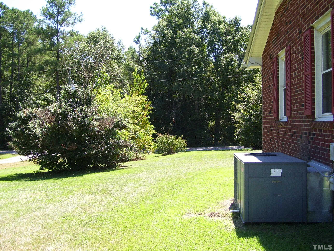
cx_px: 167
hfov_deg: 50.1
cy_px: 126
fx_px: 357
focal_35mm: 37
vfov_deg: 38.7
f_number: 2.7
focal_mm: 6
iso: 80
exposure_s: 1/350
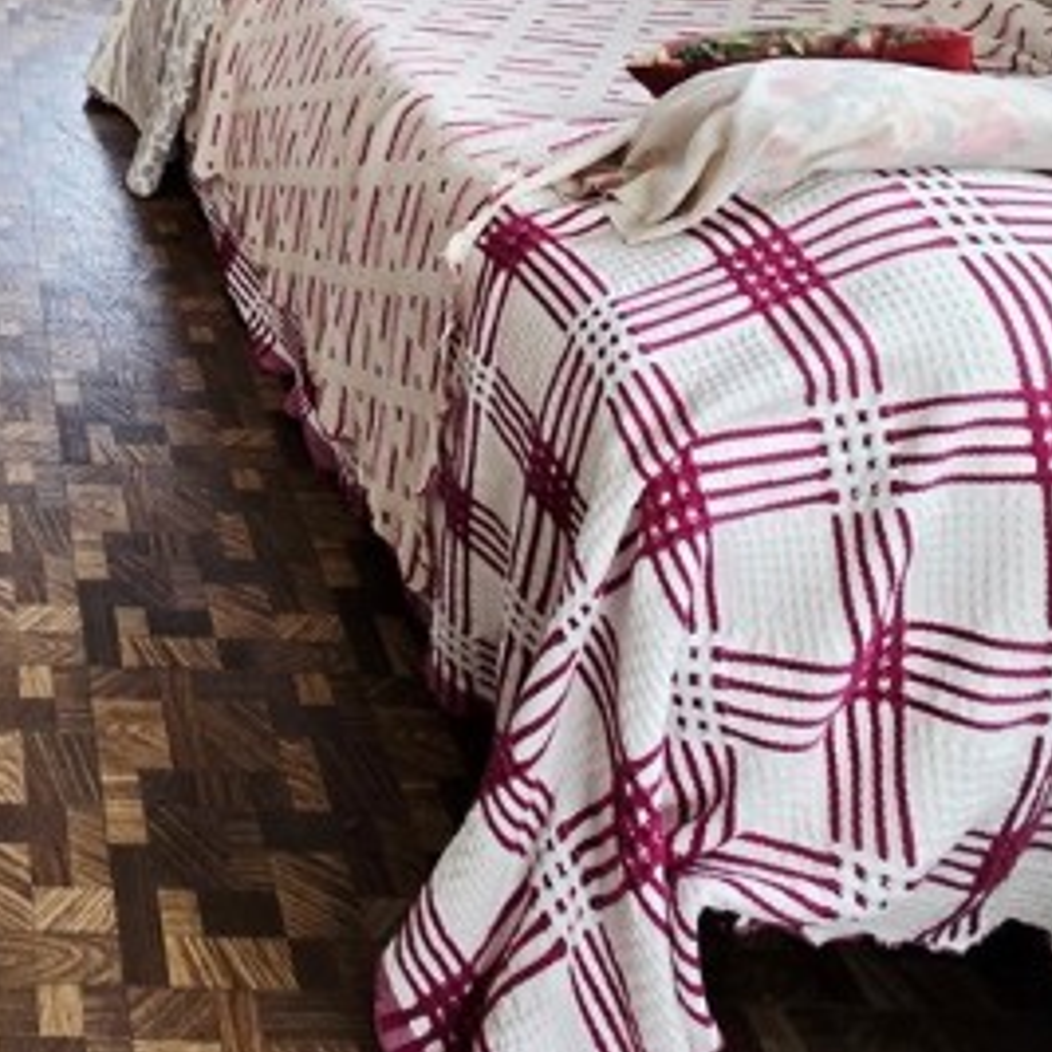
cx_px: -39
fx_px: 1135
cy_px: -335
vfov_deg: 34.3
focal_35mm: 33
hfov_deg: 41.9
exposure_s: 1/60.2
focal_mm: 2.2
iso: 80
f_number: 2.2
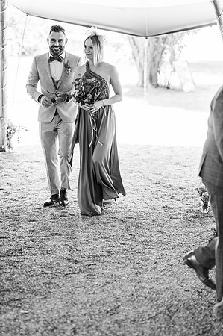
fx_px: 792
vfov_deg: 23.9
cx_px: 112
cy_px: 168
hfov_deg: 16.0
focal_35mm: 85
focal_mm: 85
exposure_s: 1/200
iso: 100
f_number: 1.8
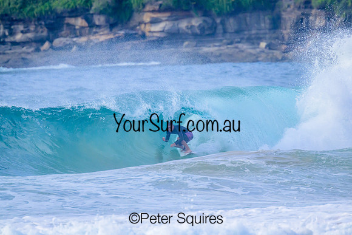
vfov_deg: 1.7
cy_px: 118
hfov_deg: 2.6
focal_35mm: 800
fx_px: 7824
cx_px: 176
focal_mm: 800
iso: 2000
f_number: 11
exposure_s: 1/2000
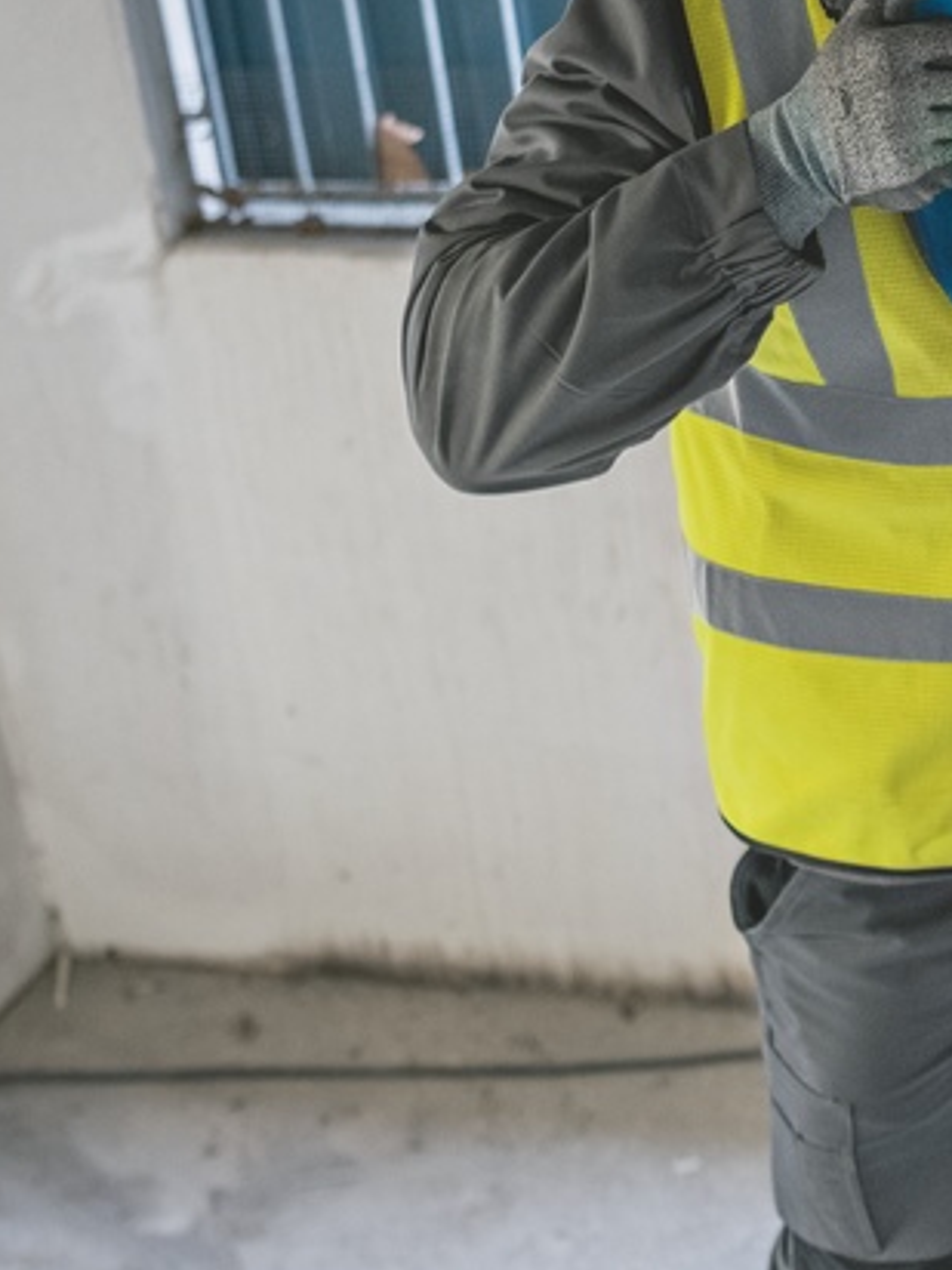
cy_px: 465
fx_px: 3080
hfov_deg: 16.5
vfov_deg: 23.2
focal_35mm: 84
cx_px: 1275
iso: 1000
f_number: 2.8
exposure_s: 1/125
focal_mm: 30
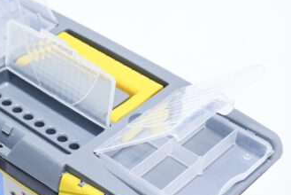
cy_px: 111
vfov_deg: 13.7
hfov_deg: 20.3
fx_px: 809
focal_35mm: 100
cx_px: 85
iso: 3200
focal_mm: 47
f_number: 8
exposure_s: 1/250
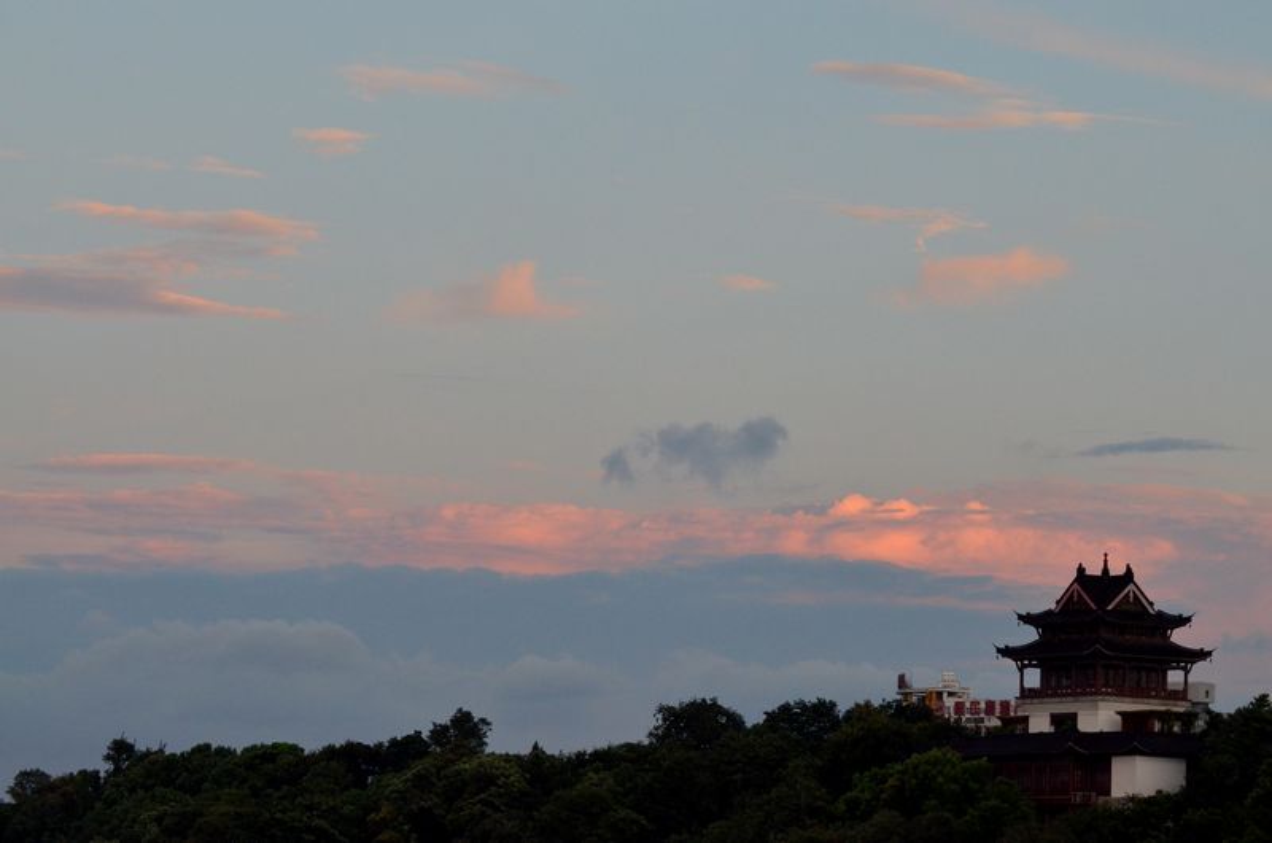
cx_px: 636
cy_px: 422
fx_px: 3703
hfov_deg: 19.5
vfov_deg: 13.0
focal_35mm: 105
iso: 800
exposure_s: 1/200
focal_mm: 70
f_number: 9
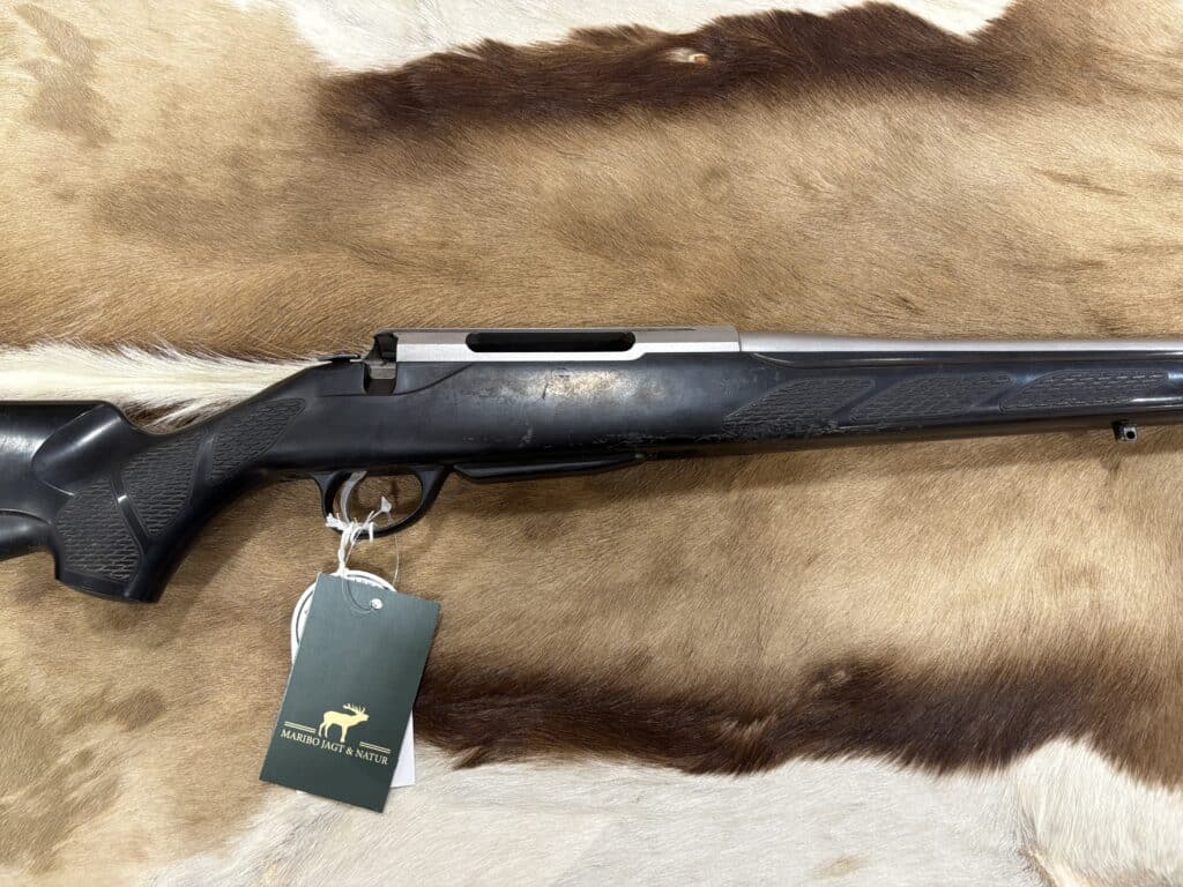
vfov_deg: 53.1
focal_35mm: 26
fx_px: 889
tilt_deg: -79.7
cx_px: 592
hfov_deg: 67.3
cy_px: 444
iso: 160
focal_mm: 5.96
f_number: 1.6
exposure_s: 1/60
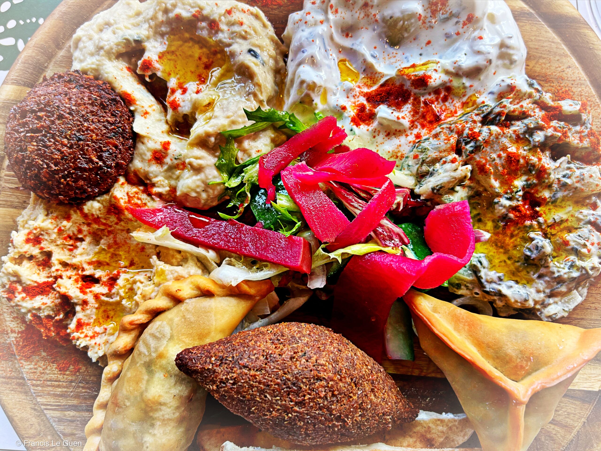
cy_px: 226
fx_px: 451
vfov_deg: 53.1
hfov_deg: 67.3
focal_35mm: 26
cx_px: 300
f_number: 1.5
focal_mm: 5.7
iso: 64
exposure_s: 1/121
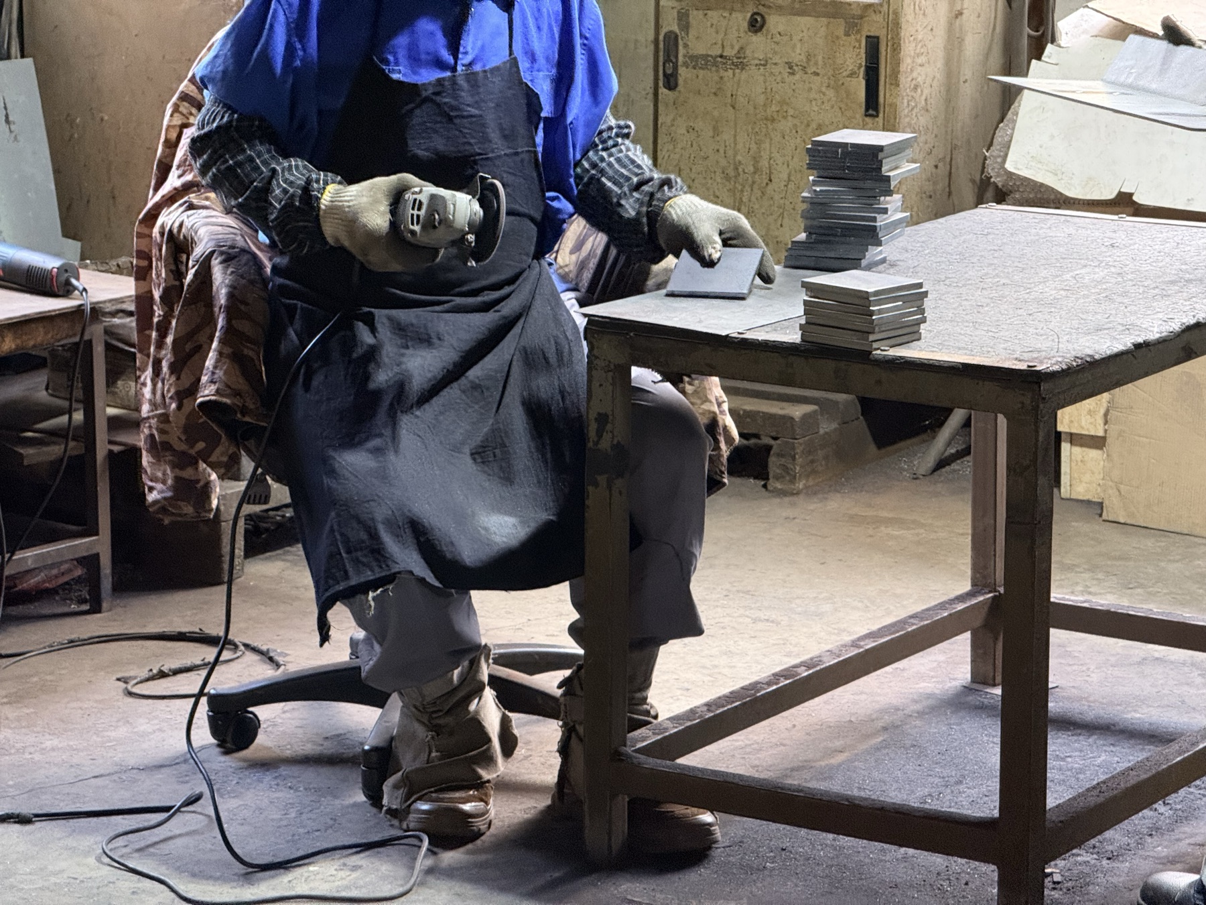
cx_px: 603
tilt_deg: -11.5
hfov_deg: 16.4
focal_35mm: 120
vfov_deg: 12.3
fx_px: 4181
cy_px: 452
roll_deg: +0.2
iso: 320
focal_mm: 15.66
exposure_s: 1/50
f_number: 2.8
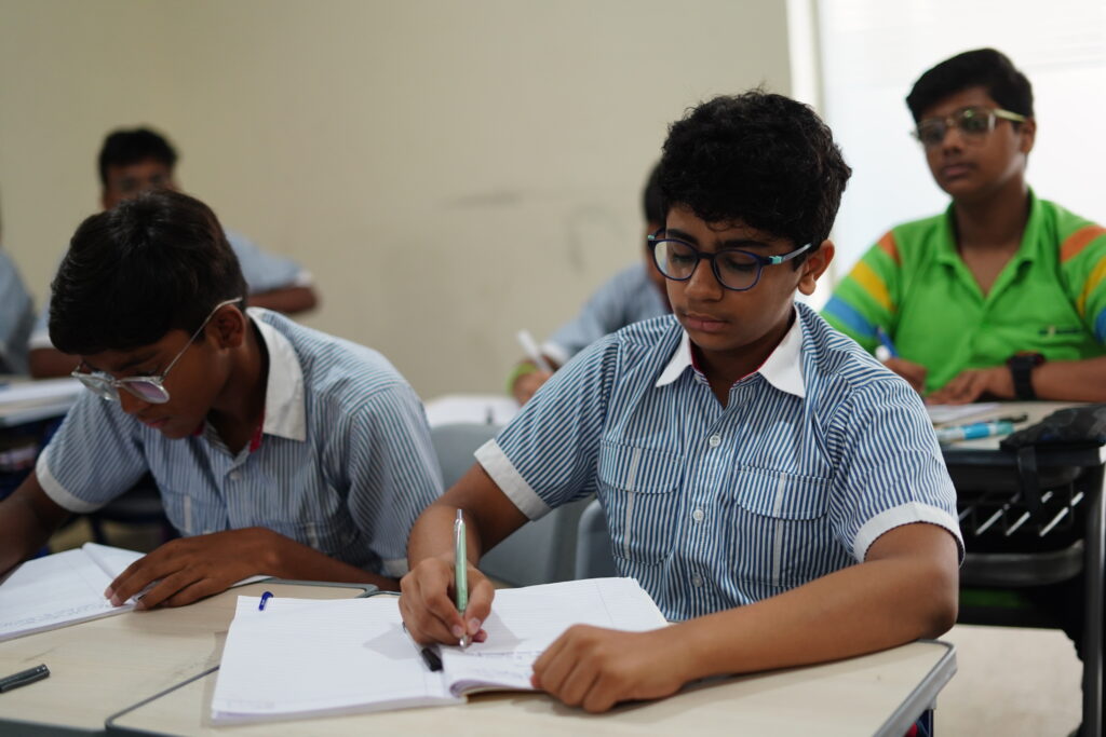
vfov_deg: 27.0
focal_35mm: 50
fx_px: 1536
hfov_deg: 39.6
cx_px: 553
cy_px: 368
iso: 1000
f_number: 2
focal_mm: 50
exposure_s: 1/200
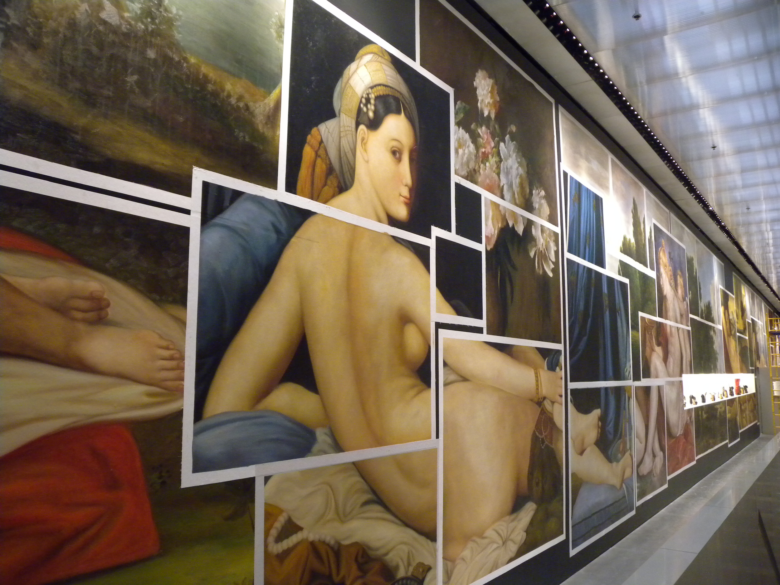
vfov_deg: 49.7
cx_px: 390
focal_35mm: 28
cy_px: 292
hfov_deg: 63.4
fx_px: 631
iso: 400
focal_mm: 6
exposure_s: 1/39.2
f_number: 2.7
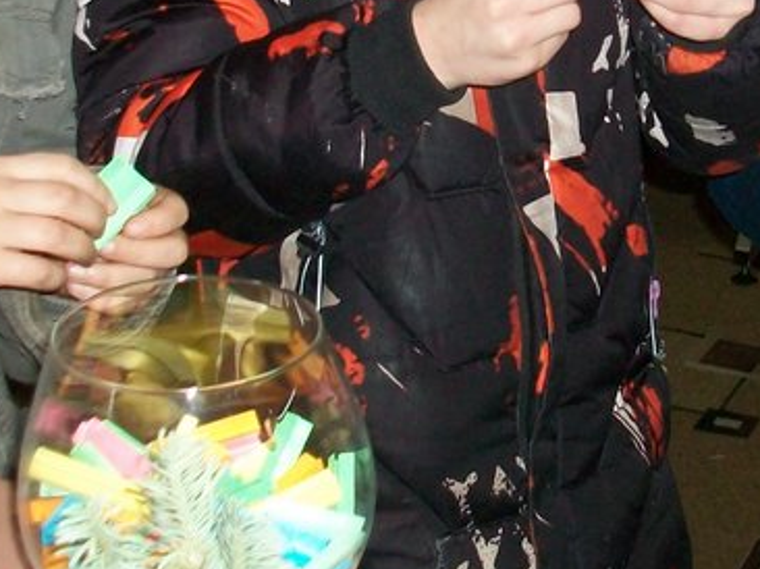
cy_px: -62
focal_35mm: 93
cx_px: 608
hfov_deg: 20.9
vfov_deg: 15.4
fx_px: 2040
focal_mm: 5.7
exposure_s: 1/60
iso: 120
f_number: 2.8
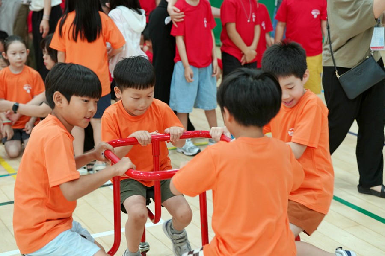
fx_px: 749
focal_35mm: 70
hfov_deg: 28.8
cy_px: 128
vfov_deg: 19.5
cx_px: 192
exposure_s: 1/160
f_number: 4
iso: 1600
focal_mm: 70
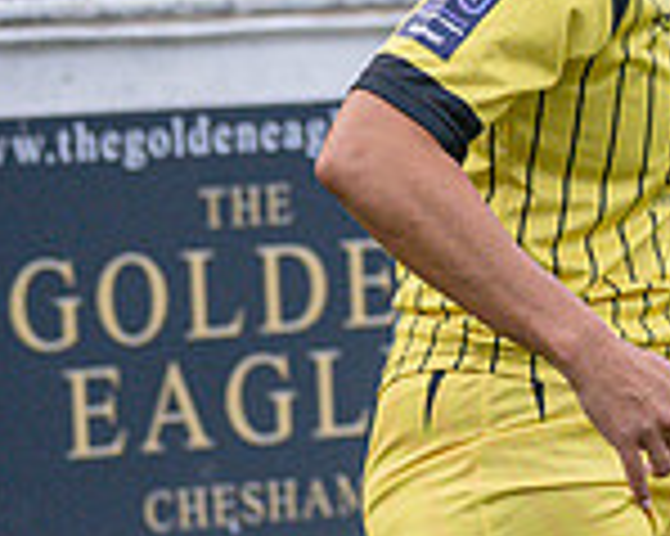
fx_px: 6579
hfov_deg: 5.8
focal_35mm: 332
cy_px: 564
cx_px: 467
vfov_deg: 4.6
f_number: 2.8
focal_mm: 62
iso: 2000
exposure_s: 1/1600
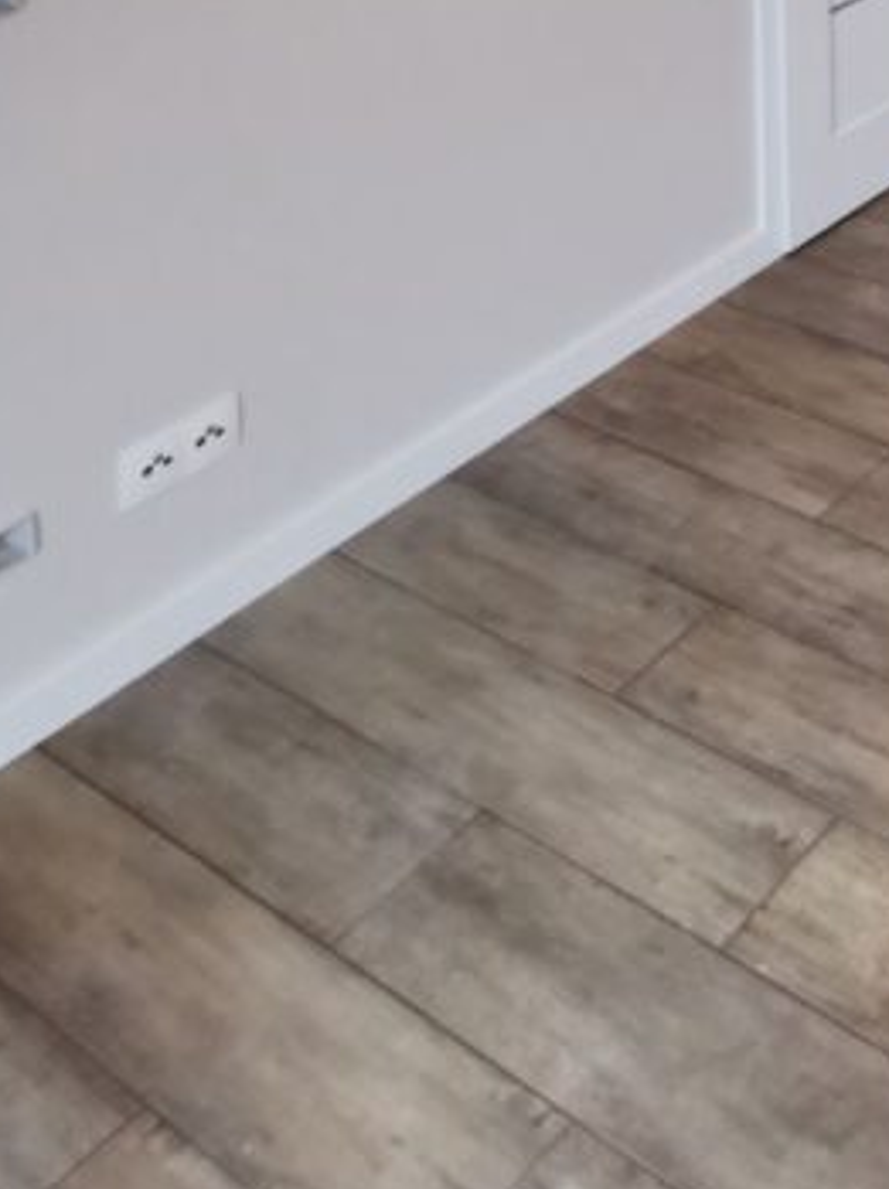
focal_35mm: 47
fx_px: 1612
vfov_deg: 29.4
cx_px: 1264
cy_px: -480
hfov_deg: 25.0
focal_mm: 2.35
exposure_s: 1/25
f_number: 2.2
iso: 400
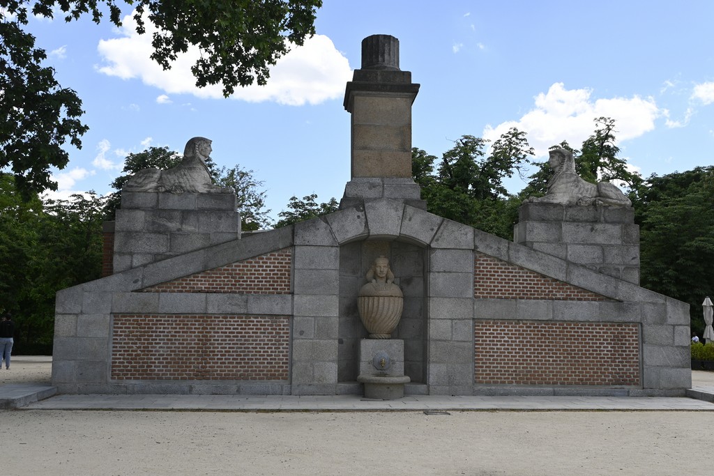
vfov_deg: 36.9
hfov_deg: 53.1
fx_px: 714
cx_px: 357
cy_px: 238
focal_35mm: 36
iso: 100
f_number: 6.3
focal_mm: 24
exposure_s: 1/320
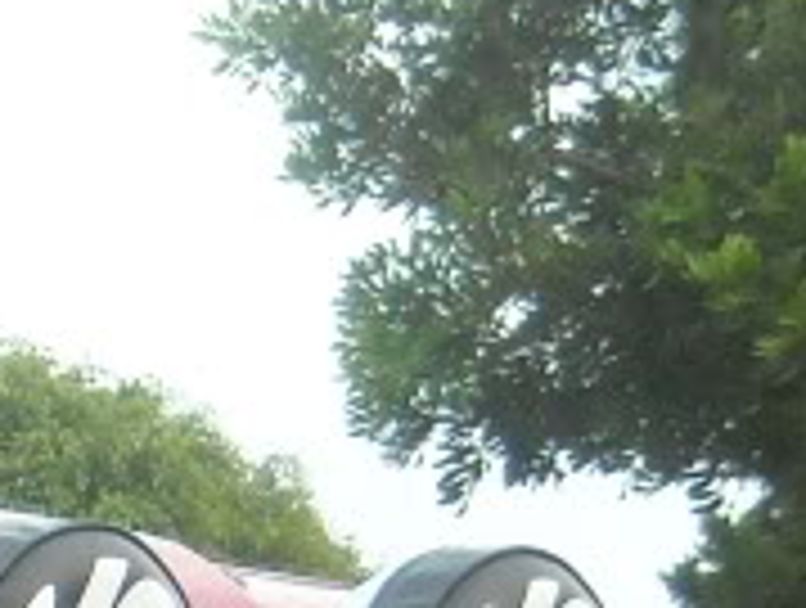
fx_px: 8119
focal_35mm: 348
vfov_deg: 4.2
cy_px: 1157
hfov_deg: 5.4
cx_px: -1400
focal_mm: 9.9
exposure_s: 1/125
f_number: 3.5
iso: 200
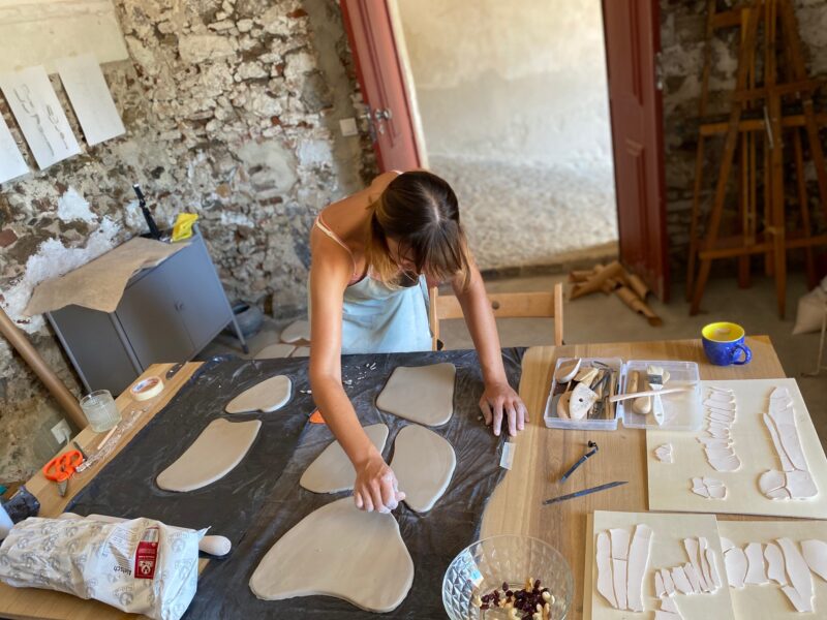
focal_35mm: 26
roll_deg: +13.6
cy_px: 310
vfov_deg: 53.1
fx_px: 621
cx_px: 414
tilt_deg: -25.6
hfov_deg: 67.3
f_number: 1.8
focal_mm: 4.25
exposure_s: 1/60
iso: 125
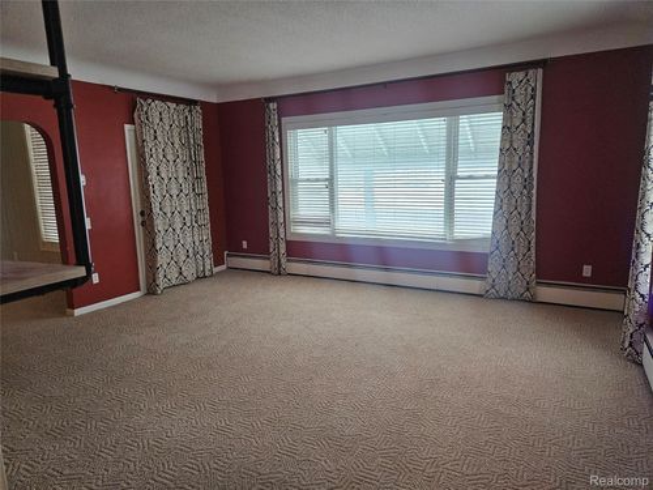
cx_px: 326
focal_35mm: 23
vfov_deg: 58.9
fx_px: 434
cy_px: 245
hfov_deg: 73.9
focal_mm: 5.4
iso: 800
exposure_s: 1/120
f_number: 1.8
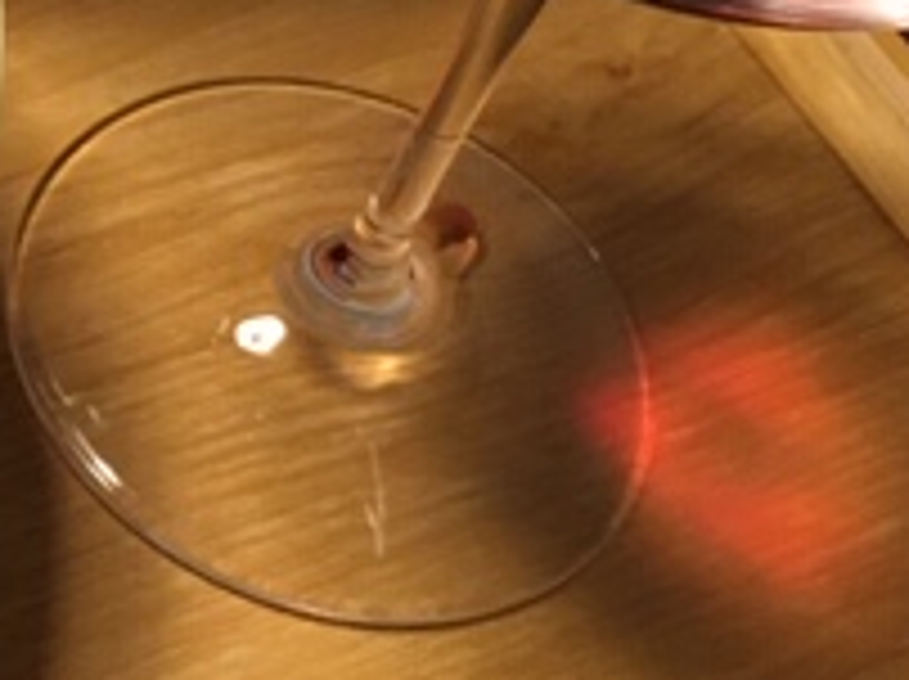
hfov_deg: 19.2
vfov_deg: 16.0
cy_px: 207
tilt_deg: -52.7
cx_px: -364
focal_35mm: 92
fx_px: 2413
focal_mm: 4.15
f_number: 2.2
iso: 125
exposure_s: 1/30
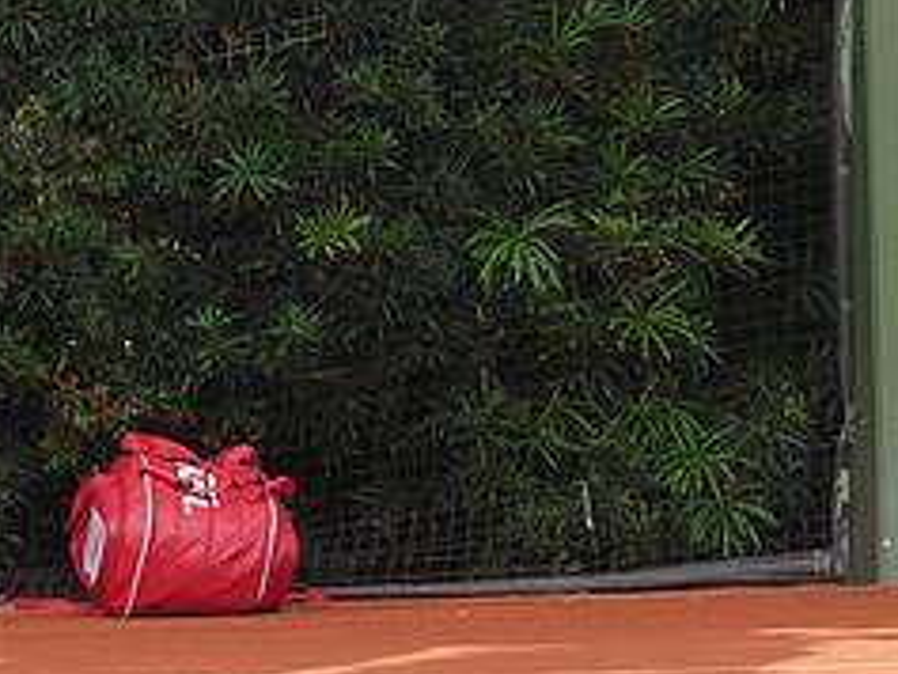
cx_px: 815
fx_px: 16248
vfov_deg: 2.4
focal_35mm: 626
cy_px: 180
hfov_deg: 3.2
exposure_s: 1/1600
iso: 400
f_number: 3.5
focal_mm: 128
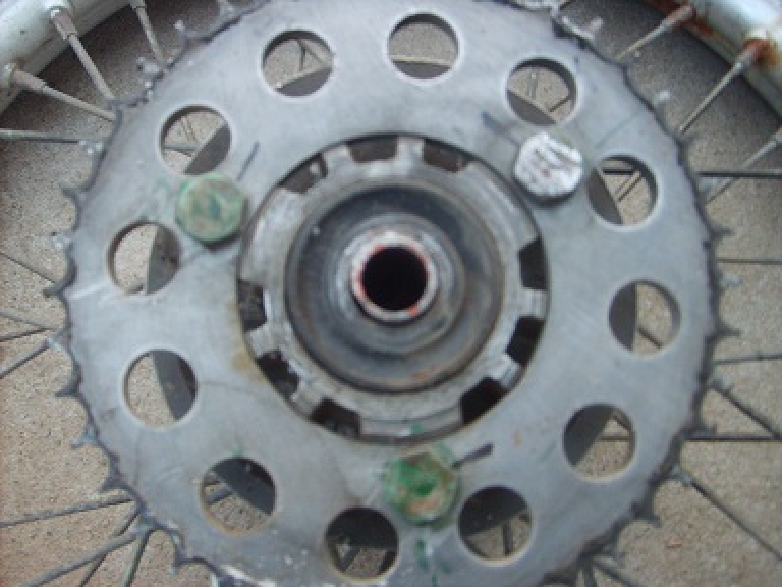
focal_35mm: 35
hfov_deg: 52.6
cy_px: 294
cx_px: 391
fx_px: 791
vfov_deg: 40.7
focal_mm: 5.8
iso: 93
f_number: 2.8
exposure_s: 1/30
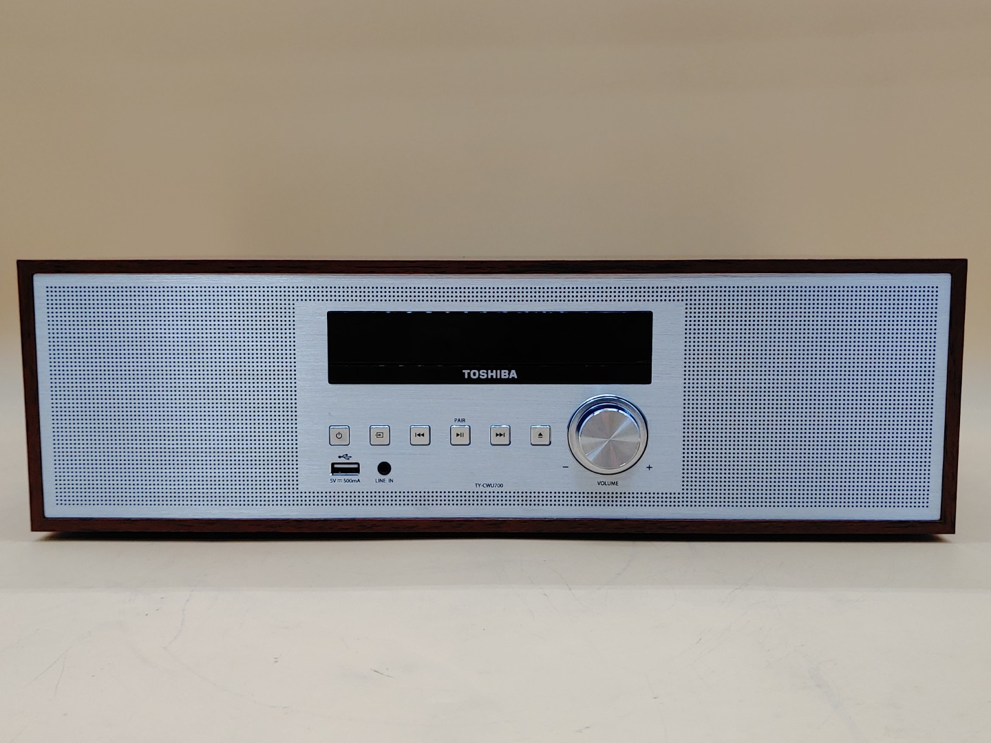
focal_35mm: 36
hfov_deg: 51.4
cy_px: 372
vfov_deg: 39.7
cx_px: 496
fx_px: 1031
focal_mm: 4.36
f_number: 1.8
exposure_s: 1/146
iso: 50
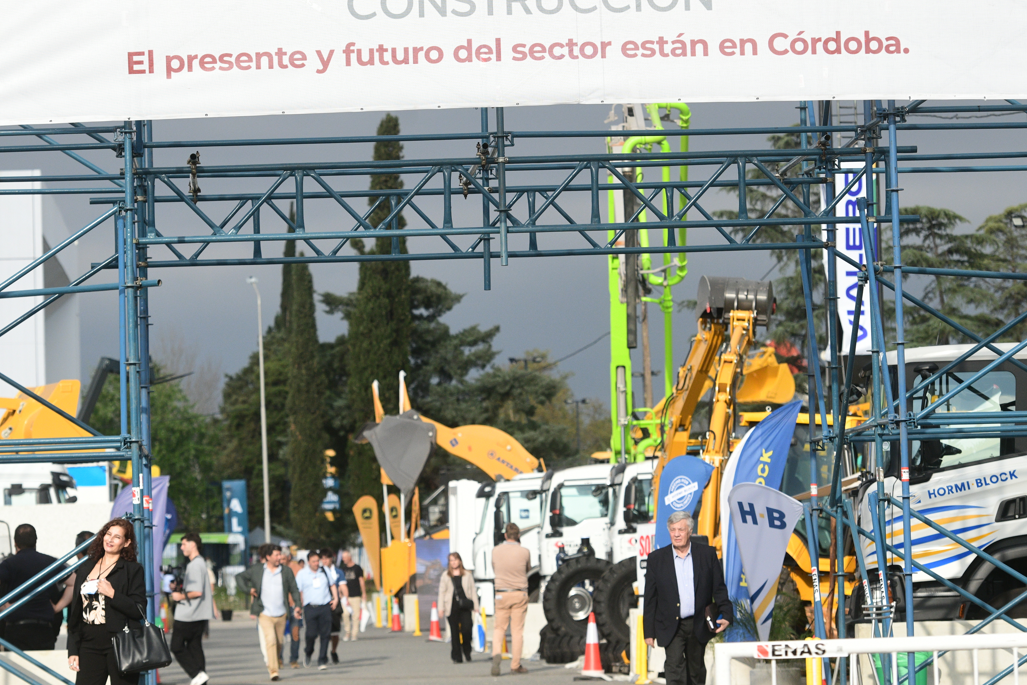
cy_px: 330
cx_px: 441
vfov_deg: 7.6
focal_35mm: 180
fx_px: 5134
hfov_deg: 11.4
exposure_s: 1/5000
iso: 1000
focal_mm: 120
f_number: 5.6
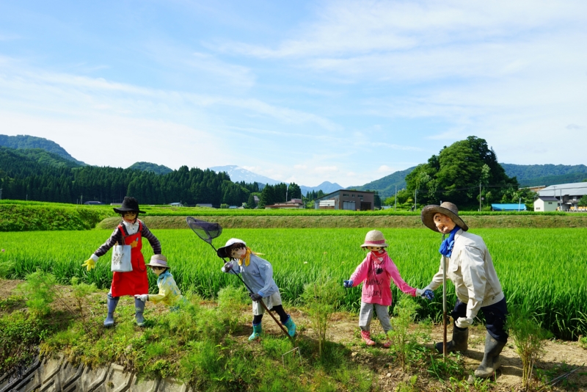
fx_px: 555
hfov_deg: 55.8
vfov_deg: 38.9
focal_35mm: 34
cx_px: 294
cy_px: 196
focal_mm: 34
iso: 100
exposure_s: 1/100
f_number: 9
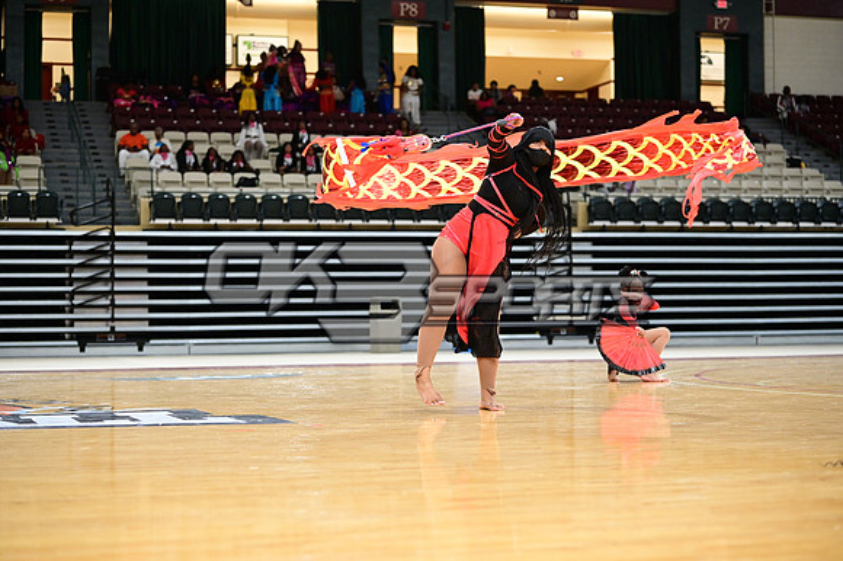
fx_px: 1638
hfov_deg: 28.9
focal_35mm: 70
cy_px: 280
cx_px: 422
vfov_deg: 19.4
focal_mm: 70
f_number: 3.2
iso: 6400
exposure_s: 1/1000
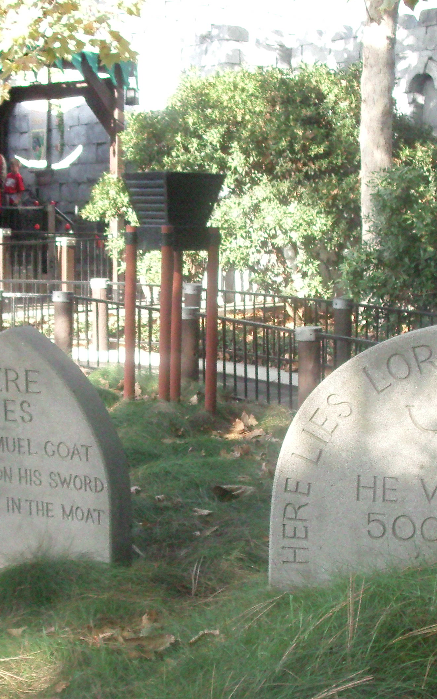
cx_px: 211
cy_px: 418
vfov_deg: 30.1
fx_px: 1296
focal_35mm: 68
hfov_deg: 19.1
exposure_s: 1/60
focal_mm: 6.3
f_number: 7.8
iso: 470
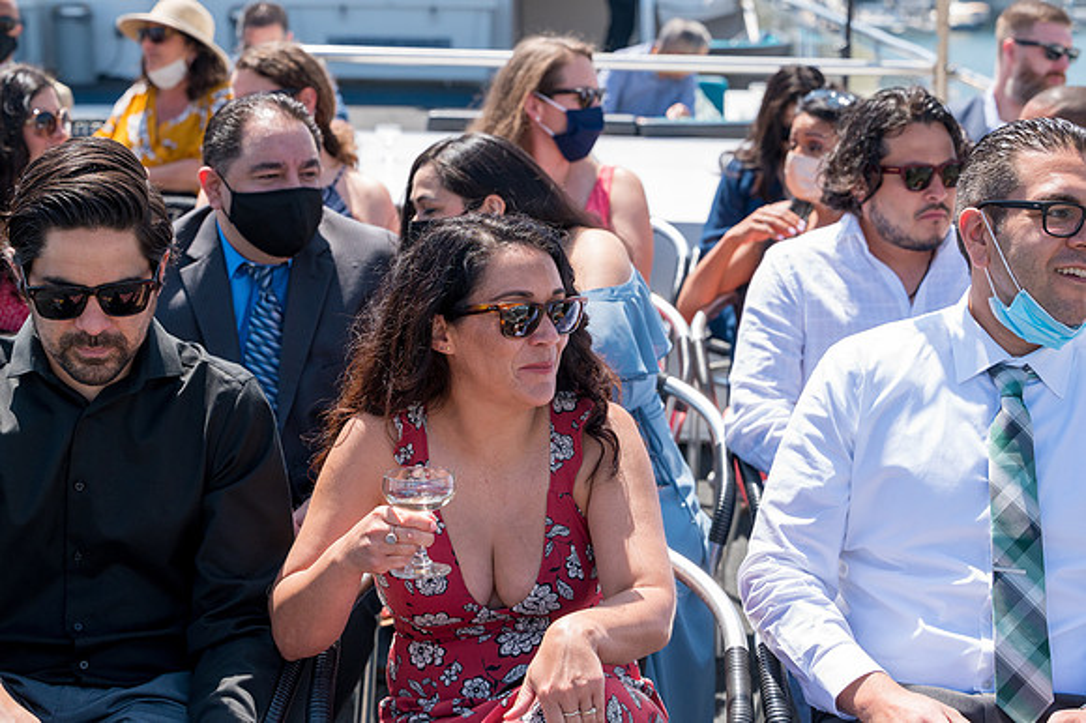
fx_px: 2110
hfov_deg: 28.9
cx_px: 543
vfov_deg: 19.4
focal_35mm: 70
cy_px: 362
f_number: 5.6
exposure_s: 1/3200
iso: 1000
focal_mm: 70
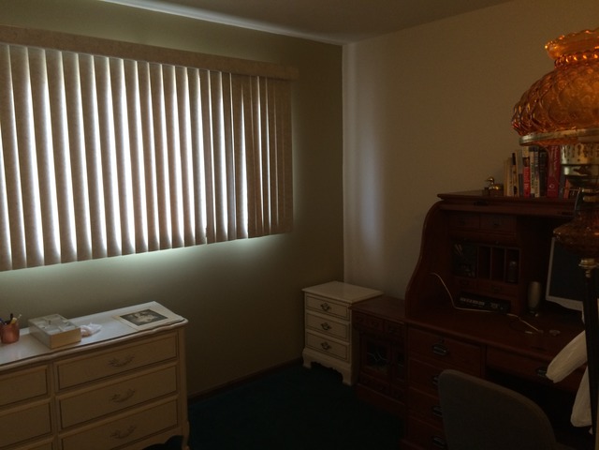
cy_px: 225
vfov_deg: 46.8
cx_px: 300
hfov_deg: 60.0
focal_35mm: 30
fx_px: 519
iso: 160
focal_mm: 4.12
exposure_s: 1/30
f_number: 2.2
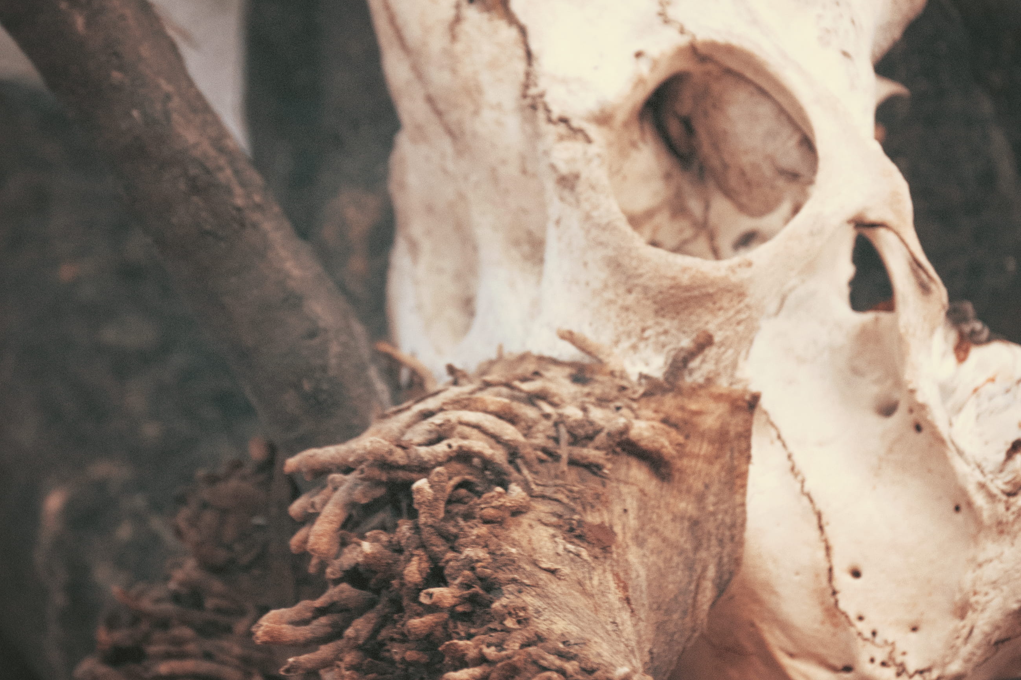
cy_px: 322
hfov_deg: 7.1
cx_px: 510
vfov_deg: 4.7
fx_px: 8281
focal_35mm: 292
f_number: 5
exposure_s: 1/125
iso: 720
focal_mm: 130
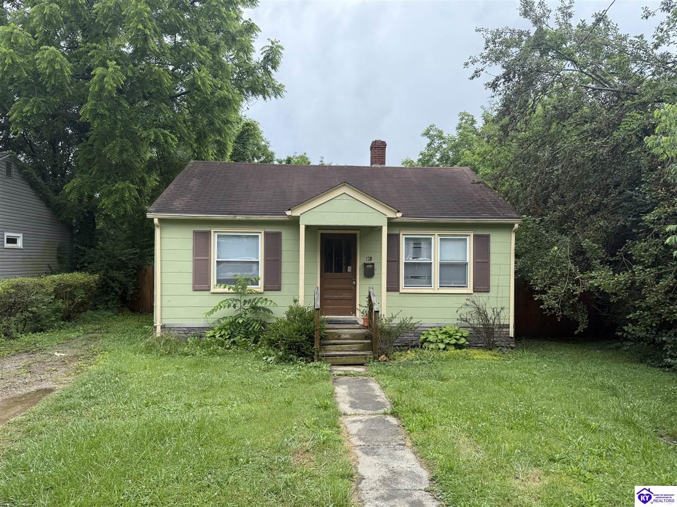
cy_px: 254
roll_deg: -0.6
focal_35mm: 24
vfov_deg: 56.8
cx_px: 338
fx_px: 469
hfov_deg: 71.6
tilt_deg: +0.7
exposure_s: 1/2000
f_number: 1.78
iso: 100
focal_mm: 6.76
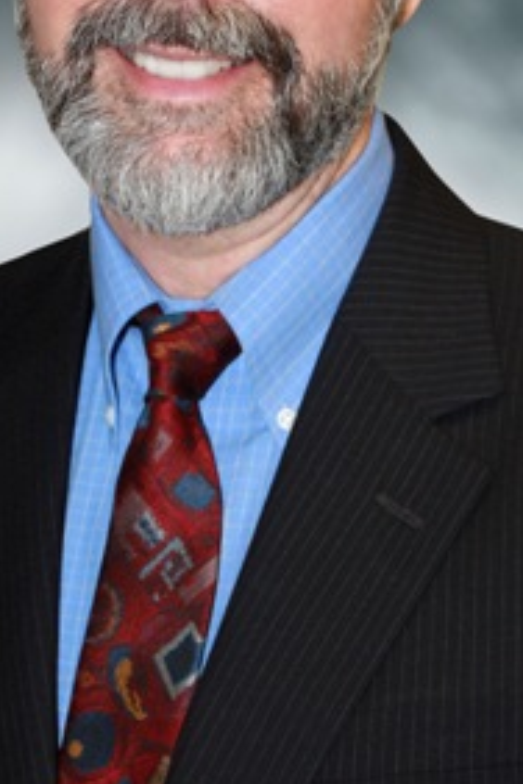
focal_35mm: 289
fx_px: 6297
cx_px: 213
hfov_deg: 4.8
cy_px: 128
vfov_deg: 7.1
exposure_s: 1/125
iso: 250
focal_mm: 170
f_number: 5.6
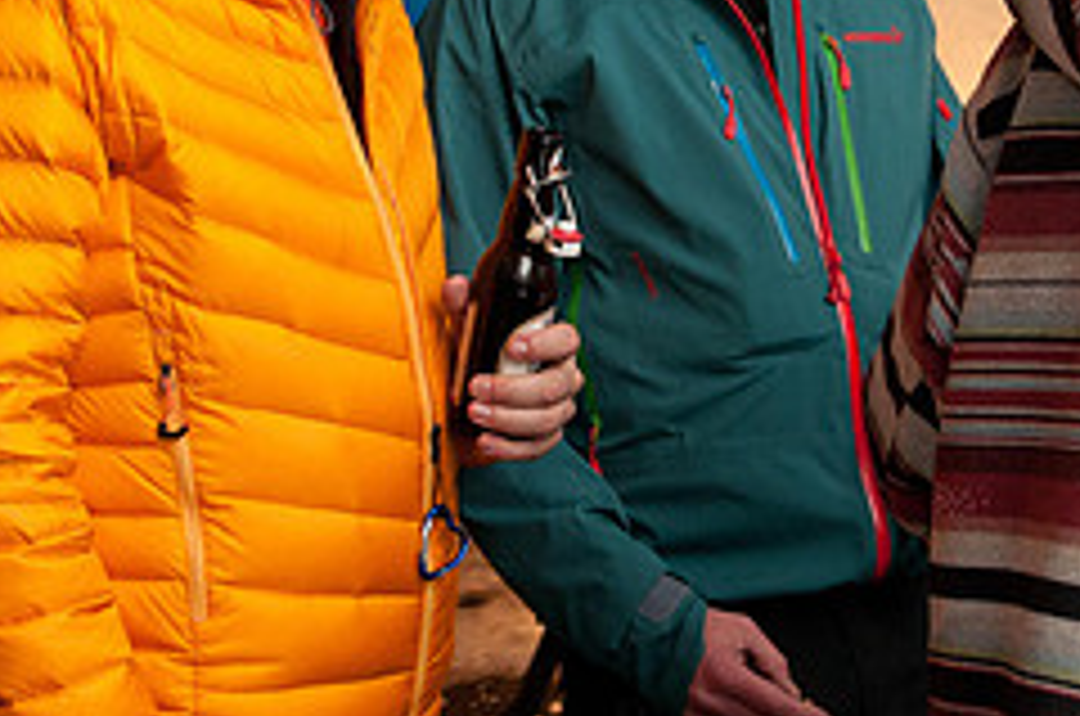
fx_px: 2605
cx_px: 648
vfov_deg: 15.6
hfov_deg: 23.4
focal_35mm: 87
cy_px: 182
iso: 800
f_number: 3.8
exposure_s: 1/50
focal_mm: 24
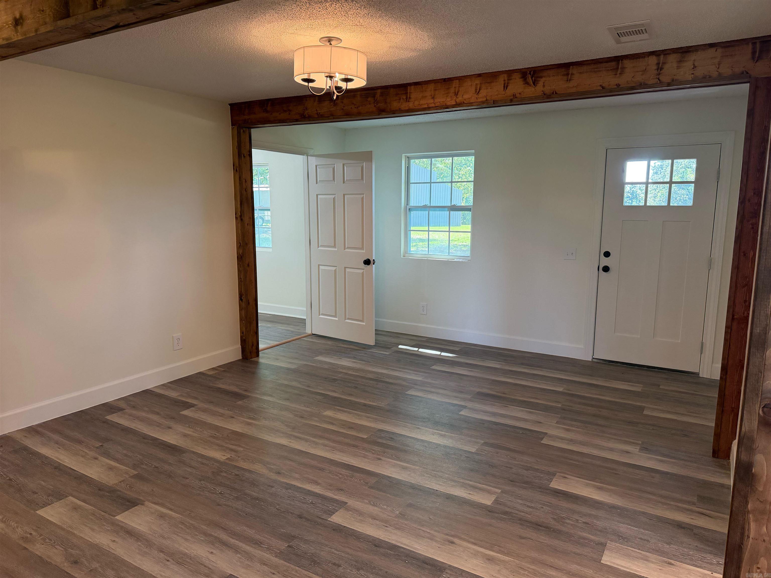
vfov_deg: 56.8
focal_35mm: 24
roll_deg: -0.1
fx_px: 535
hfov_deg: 71.6
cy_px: 289
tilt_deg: -8.3
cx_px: 386
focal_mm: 6.76
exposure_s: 1/120
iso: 250
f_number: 1.78
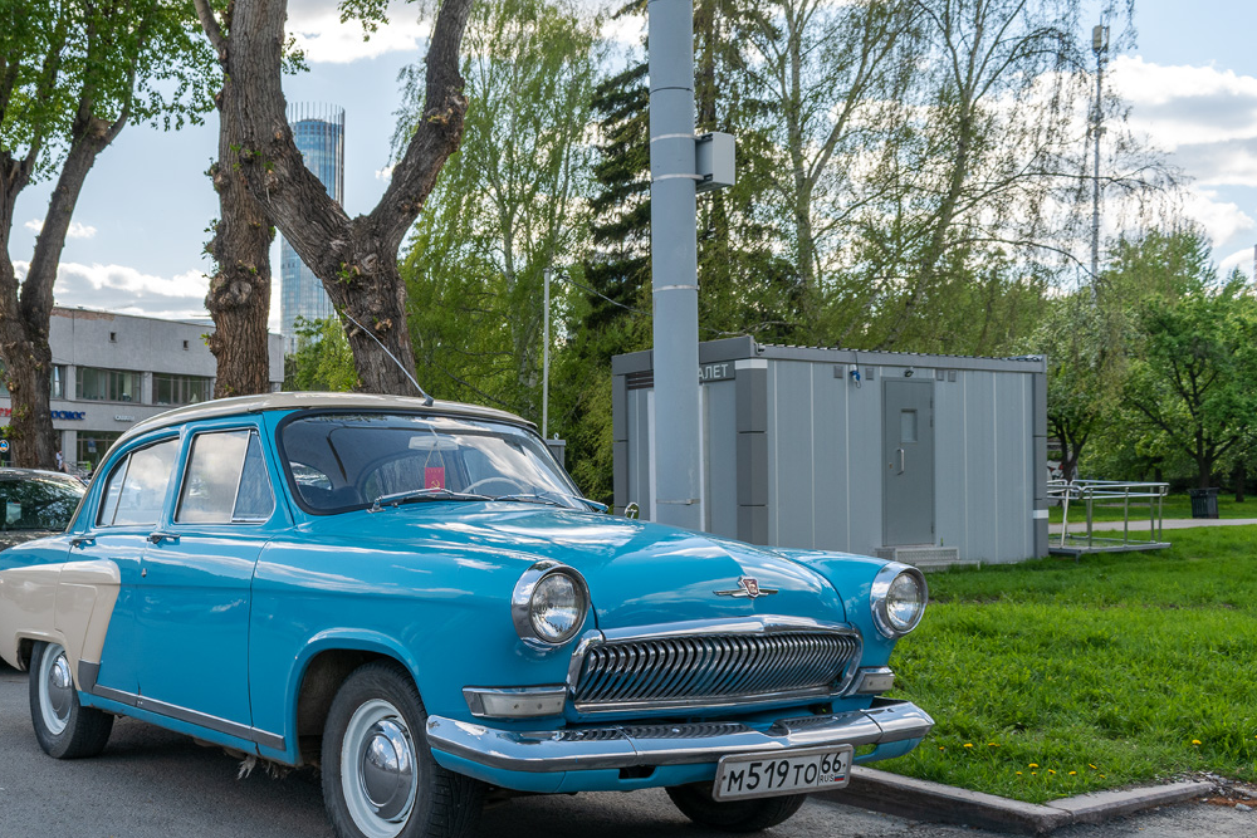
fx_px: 1362
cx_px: 458
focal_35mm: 39
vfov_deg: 34.2
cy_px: 463
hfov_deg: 49.0
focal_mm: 20
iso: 125
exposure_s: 1/250
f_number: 8
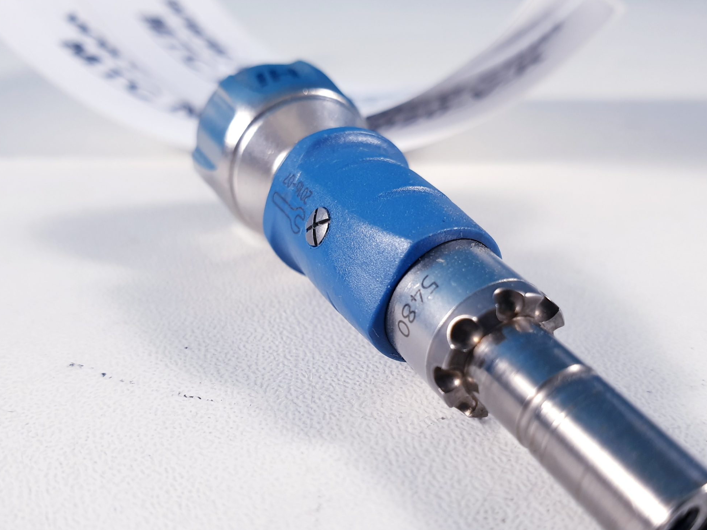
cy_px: 332
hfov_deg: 53.9
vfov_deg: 41.5
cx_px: 371
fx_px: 694
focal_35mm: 34
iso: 100
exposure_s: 1/50
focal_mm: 4.3
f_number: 2.4
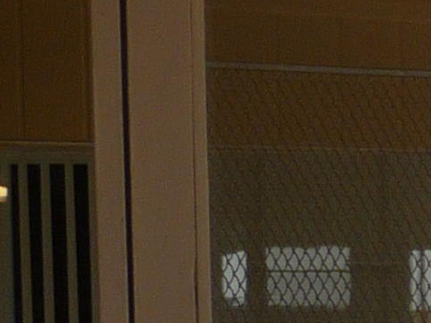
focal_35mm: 206
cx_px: 1092
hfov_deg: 8.6
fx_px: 2563
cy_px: 467
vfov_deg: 7.1
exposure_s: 1/640
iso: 100
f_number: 2.8
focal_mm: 5.5
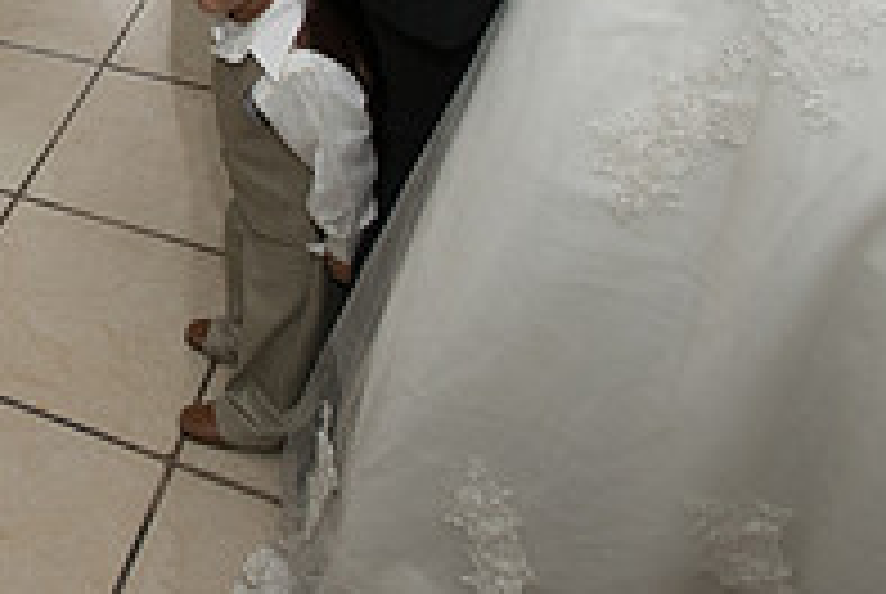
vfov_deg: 25.1
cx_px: -207
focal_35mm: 50
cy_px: -65
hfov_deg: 32.0
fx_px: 1232
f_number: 4.5
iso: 1600
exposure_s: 1/100
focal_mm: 17
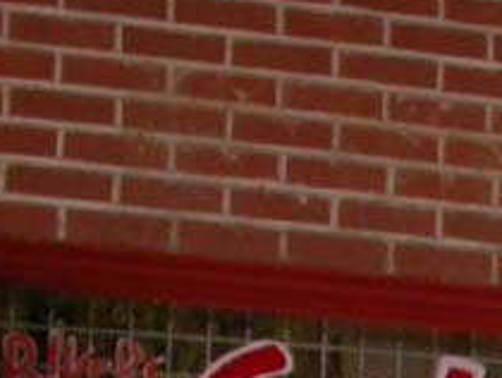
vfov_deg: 7.6
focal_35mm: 185
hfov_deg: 9.9
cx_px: 1018
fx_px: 2686
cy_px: 845
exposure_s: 1/188
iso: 100
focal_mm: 7.85
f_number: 5.3
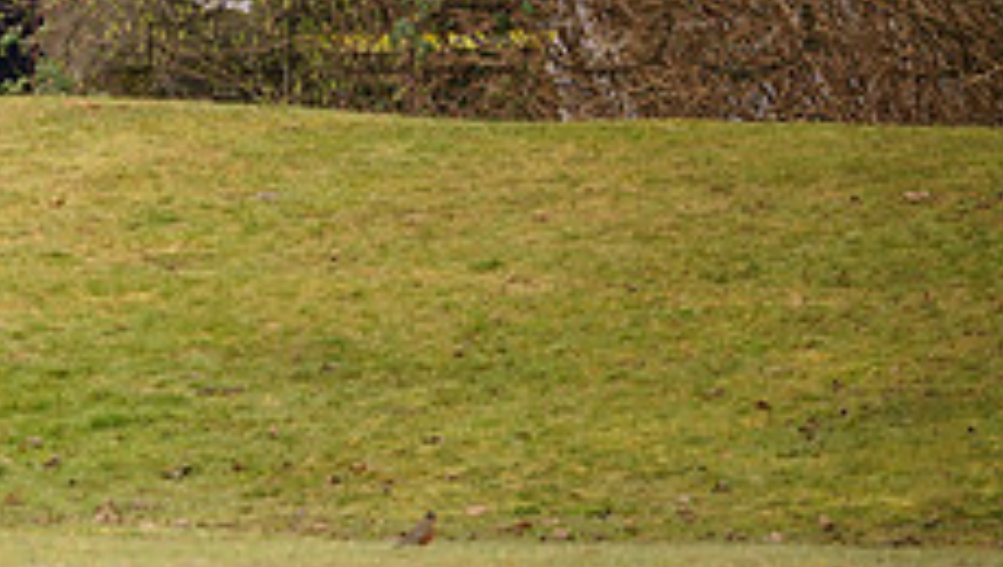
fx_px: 42123
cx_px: -209
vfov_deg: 0.8
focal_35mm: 1582
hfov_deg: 1.4
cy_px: -46
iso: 400
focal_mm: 600
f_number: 4
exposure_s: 1/200
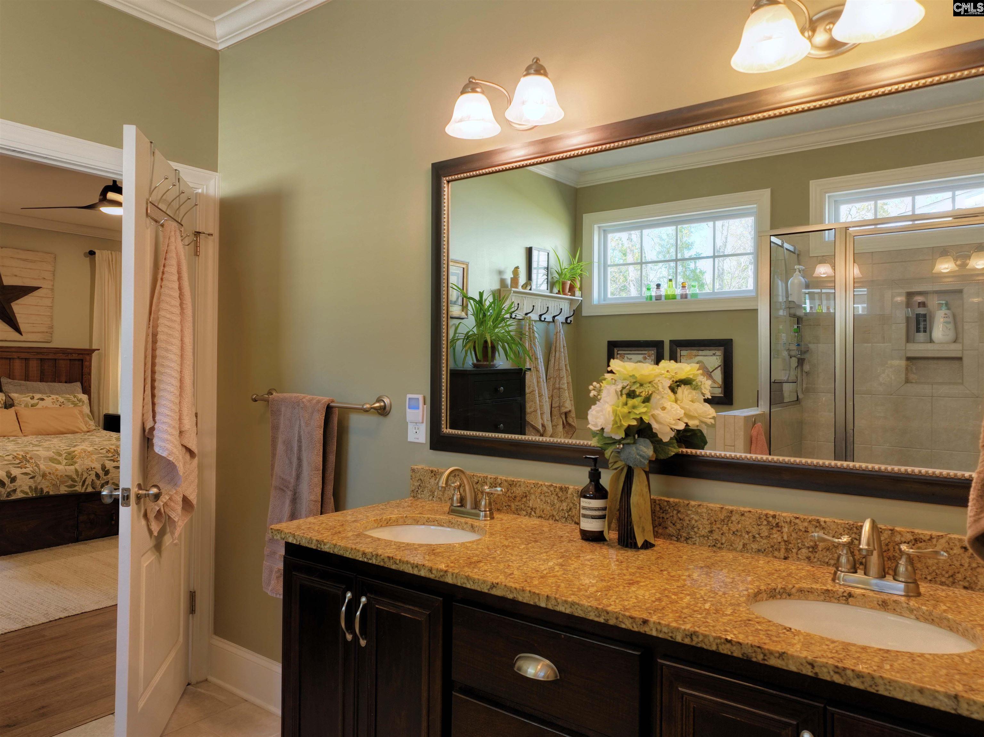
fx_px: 682
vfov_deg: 56.8
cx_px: 492
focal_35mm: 24
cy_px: 368
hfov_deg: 71.6
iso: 140
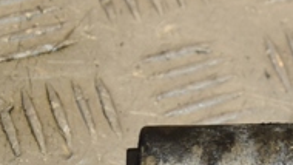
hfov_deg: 8.3
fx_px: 1974
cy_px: 173
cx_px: 404
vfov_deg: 4.8
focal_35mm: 254
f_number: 5.6
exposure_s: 1/200
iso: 800
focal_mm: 48
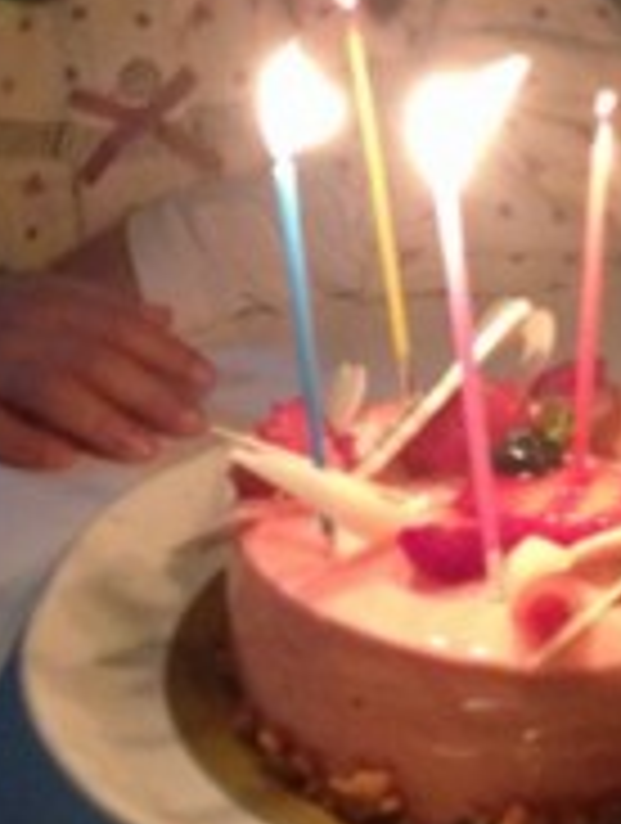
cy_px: 149
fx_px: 1931
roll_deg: +2.3
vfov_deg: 23.7
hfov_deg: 18.3
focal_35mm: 81
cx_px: 328
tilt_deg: -13.3
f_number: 2.4
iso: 640
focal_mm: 4.12
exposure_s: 1/15
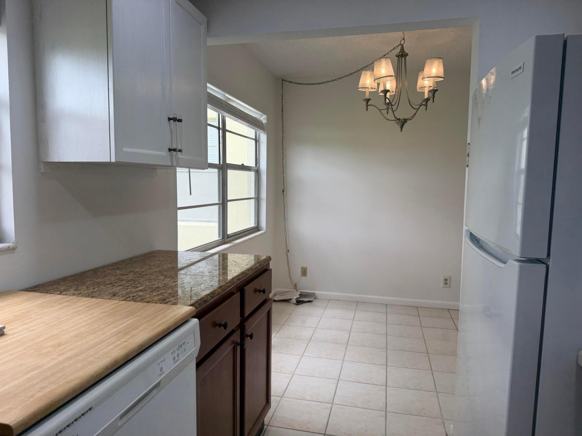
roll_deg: -0.1
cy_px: 218
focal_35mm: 24
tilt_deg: -5.1
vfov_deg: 56.8
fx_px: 404
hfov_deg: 71.6
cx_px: 291
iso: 80
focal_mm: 6.76
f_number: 1.78
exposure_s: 1/360
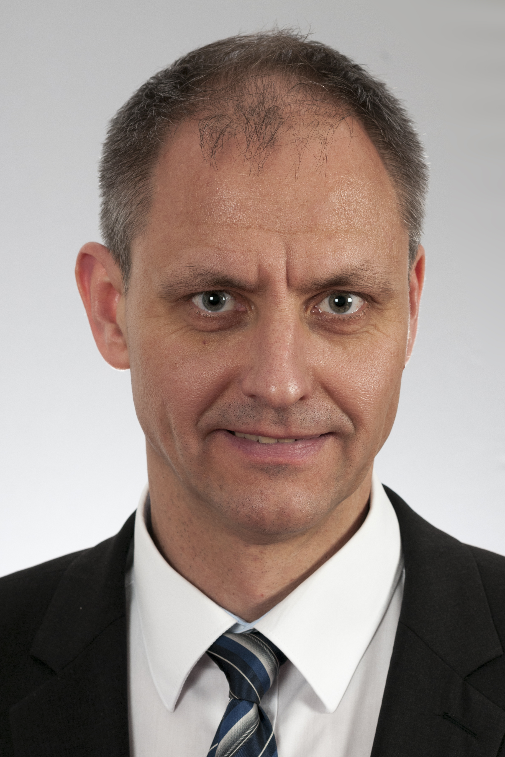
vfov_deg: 15.9
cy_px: 375
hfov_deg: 10.7
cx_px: 252
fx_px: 2704
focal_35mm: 129
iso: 200
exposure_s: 1/160
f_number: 8
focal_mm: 85
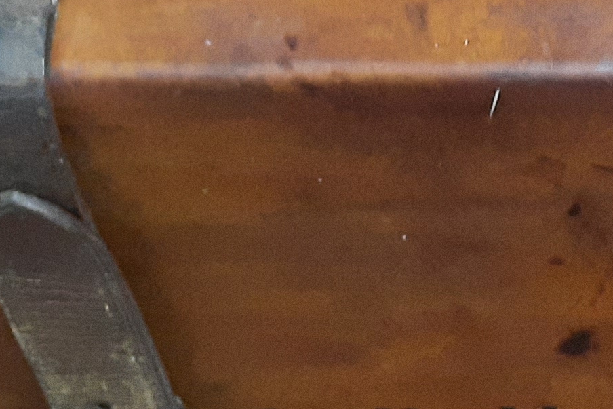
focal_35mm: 115
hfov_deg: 17.0
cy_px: 208
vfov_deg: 11.9
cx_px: 743
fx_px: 1958
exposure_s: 1/20
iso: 1250
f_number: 2
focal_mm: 4.6
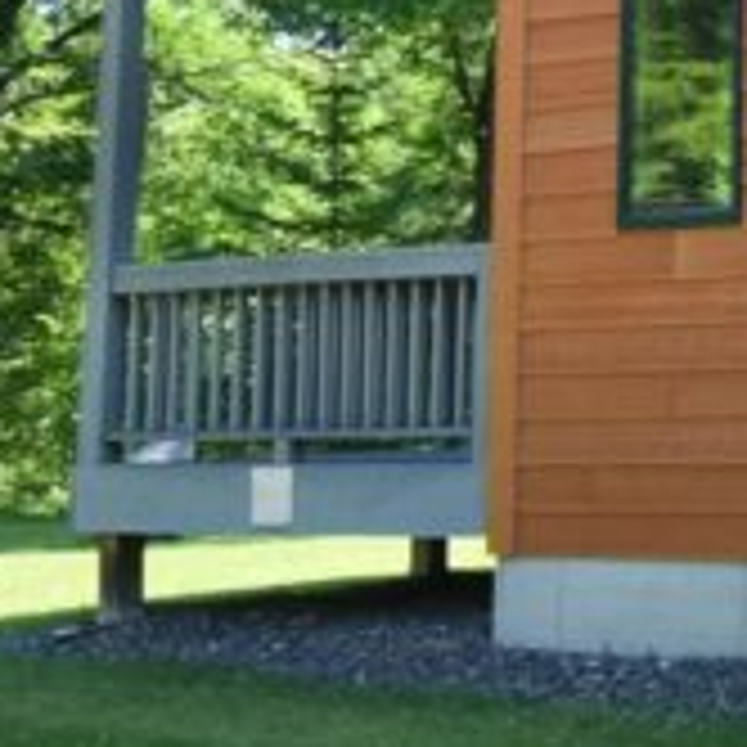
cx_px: 1228
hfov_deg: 15.4
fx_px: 2467
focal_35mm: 101
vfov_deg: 16.8
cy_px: -22
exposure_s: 1/200
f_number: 10
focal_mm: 11
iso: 320
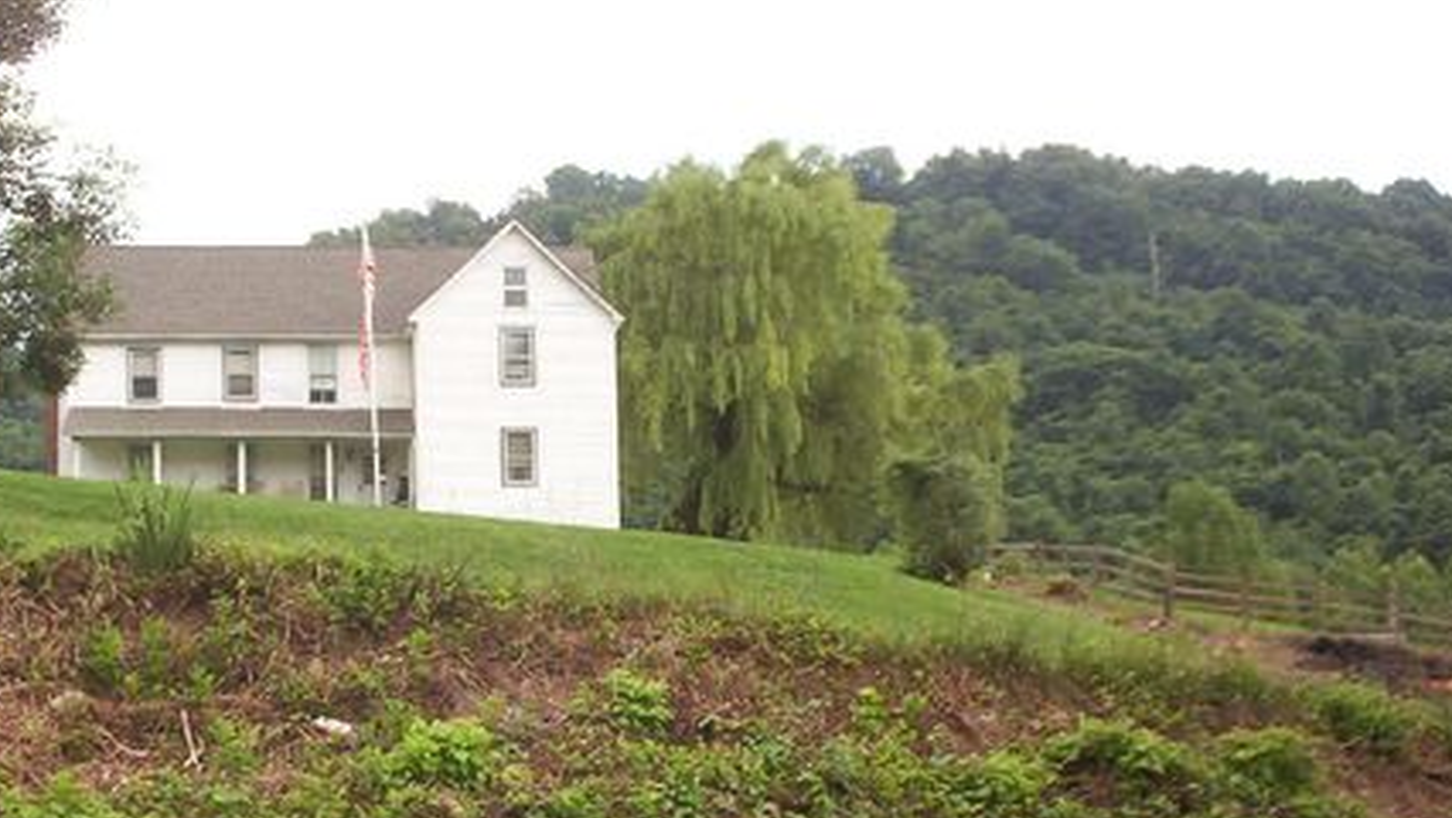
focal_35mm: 53
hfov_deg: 39.0
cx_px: 583
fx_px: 2041
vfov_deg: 22.4
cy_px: 615
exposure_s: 1/102
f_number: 4.5
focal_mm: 6
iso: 100
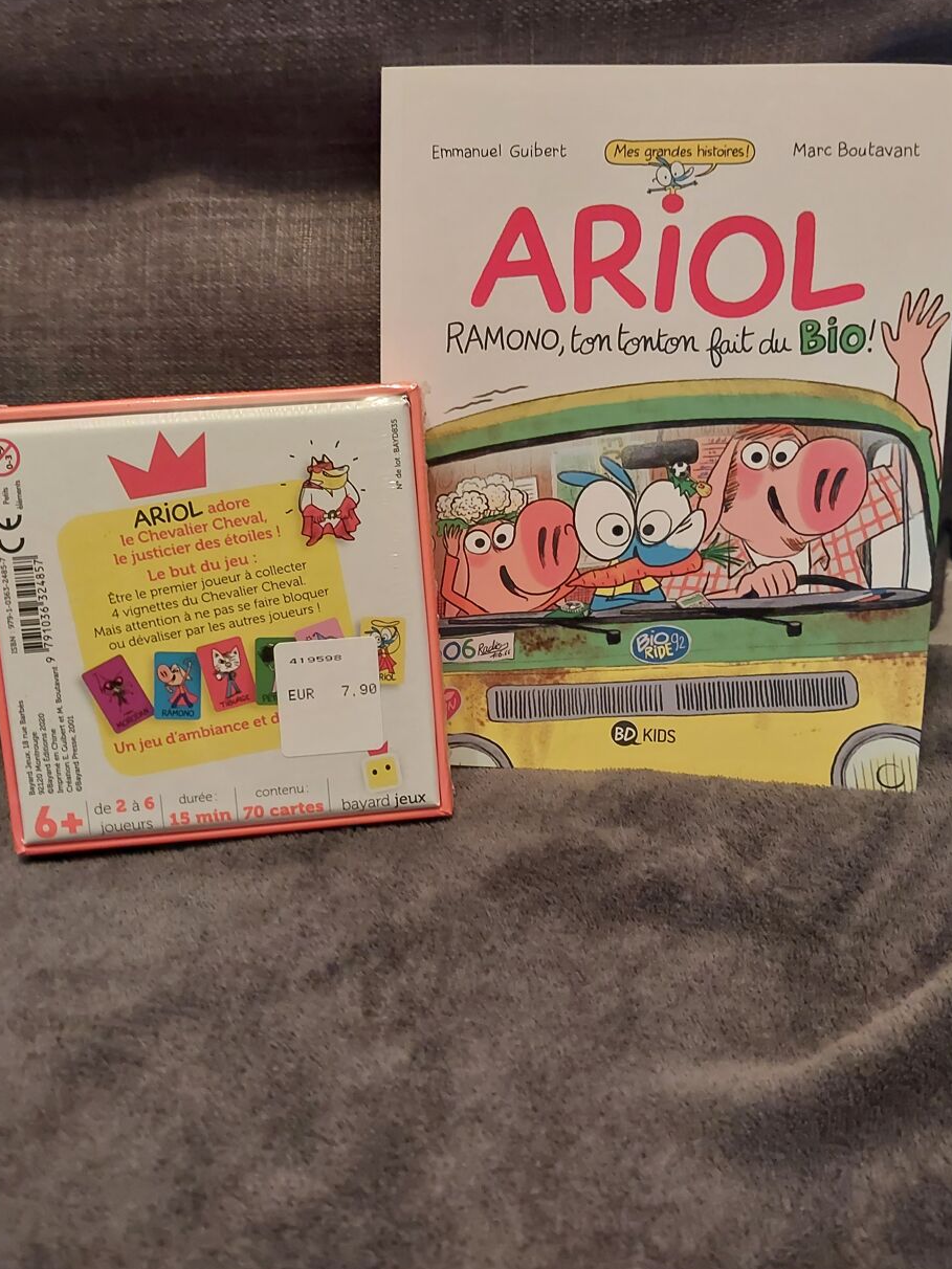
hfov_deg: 42.9
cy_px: 584
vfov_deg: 55.3
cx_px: 482
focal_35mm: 33
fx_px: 1210
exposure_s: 1/33
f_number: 1.8
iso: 400
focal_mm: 4.6
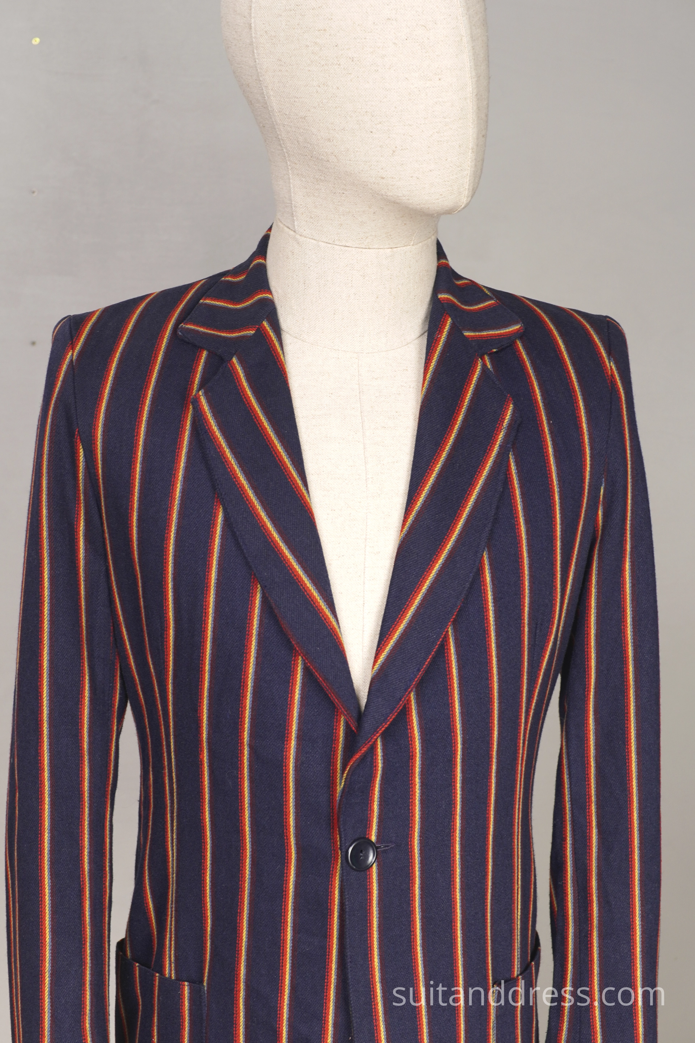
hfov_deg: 28.1
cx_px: 348
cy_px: 522
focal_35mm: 48
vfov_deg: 41.1
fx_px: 1390
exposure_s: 1/15
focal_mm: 32
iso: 200
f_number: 5.6
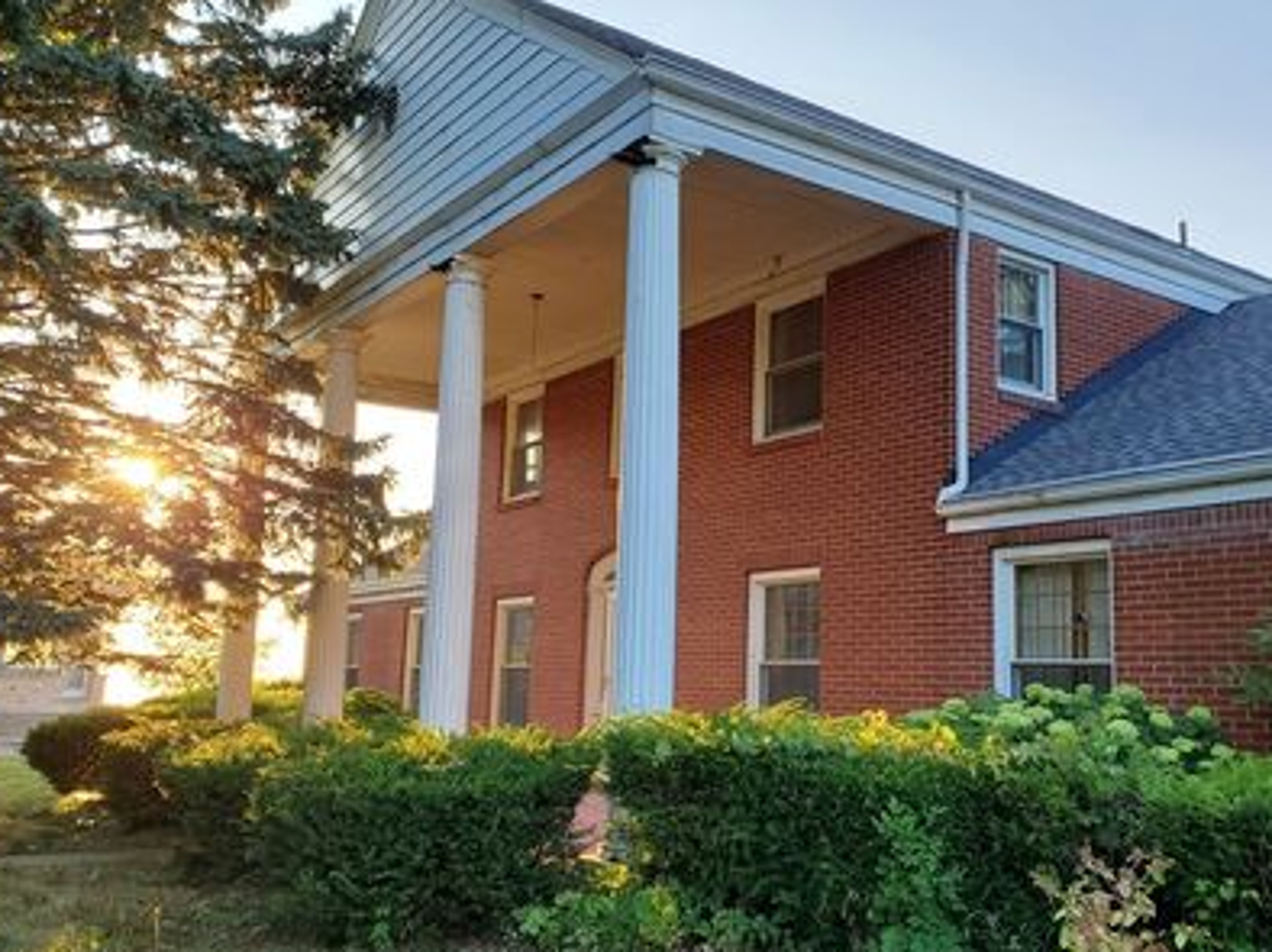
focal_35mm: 33
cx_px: 762
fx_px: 1212
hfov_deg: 55.0
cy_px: 495
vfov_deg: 42.9
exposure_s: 1/222
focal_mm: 4.3
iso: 50
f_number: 2.4
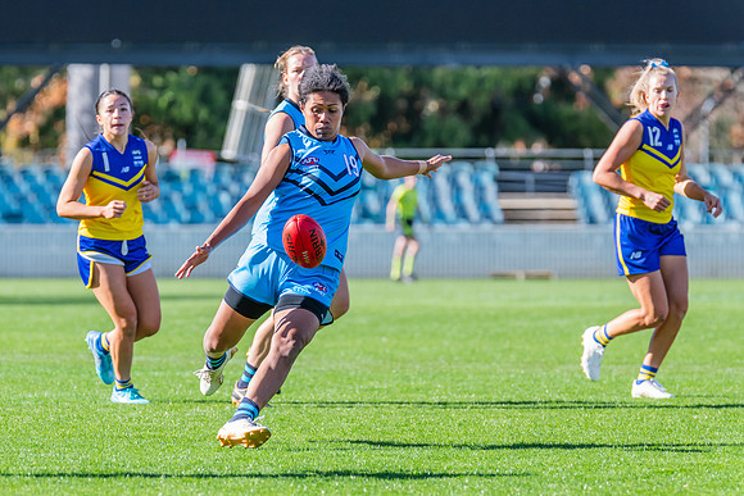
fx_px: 7439
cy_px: 248
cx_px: 334
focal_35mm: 360
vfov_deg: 3.8
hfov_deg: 5.7
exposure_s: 1/1250
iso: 800
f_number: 7.1
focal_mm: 310
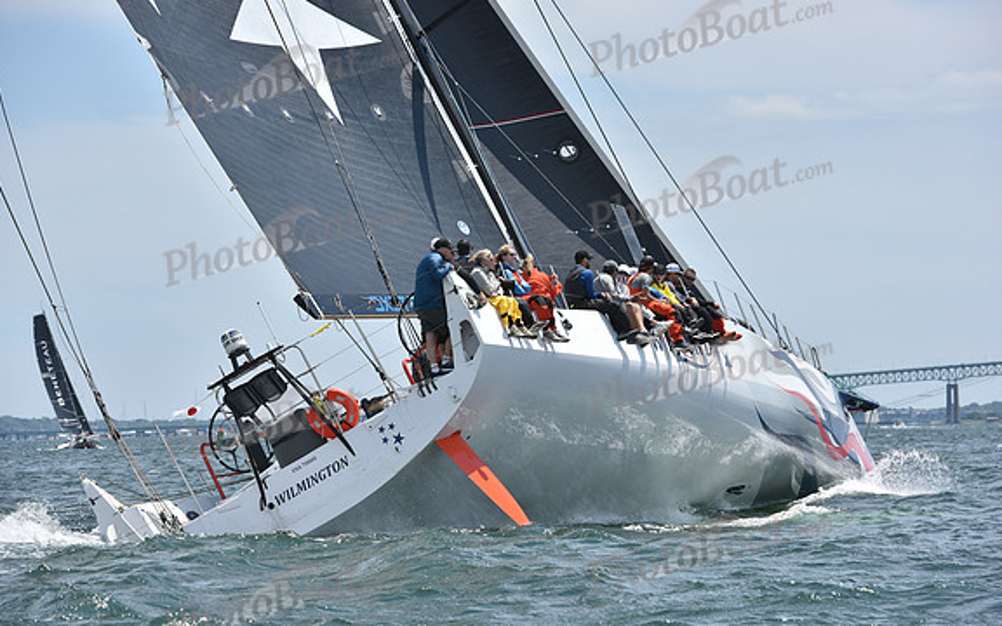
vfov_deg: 8.5
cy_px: 307
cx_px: 499
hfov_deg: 13.6
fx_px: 4205
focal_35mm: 154
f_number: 8
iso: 250
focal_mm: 150
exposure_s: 1/1250
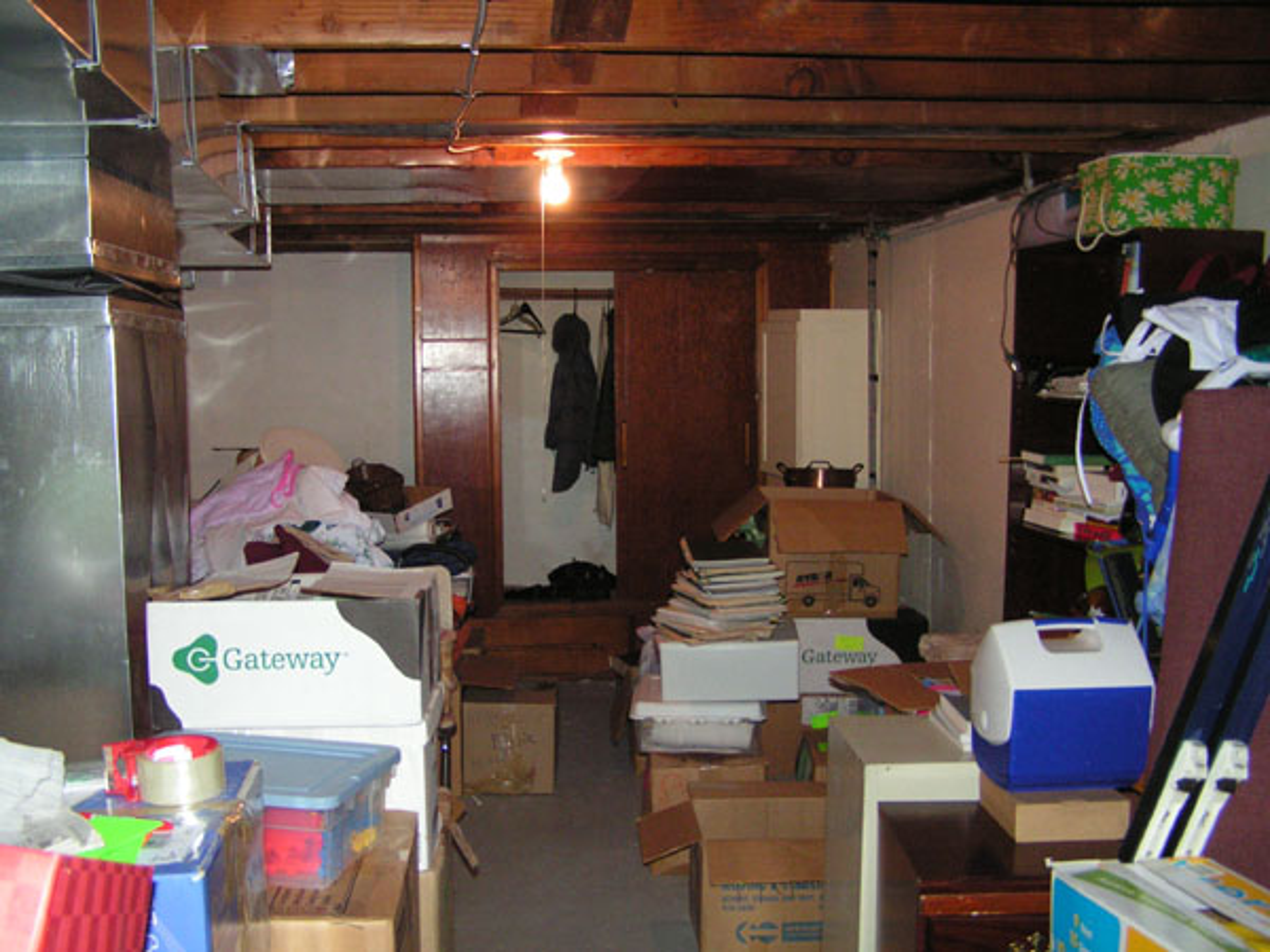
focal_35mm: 38
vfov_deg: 37.7
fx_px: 1394
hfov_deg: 49.0
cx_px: 635
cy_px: 476
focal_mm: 6.3
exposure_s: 1/40
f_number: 2.8
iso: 200
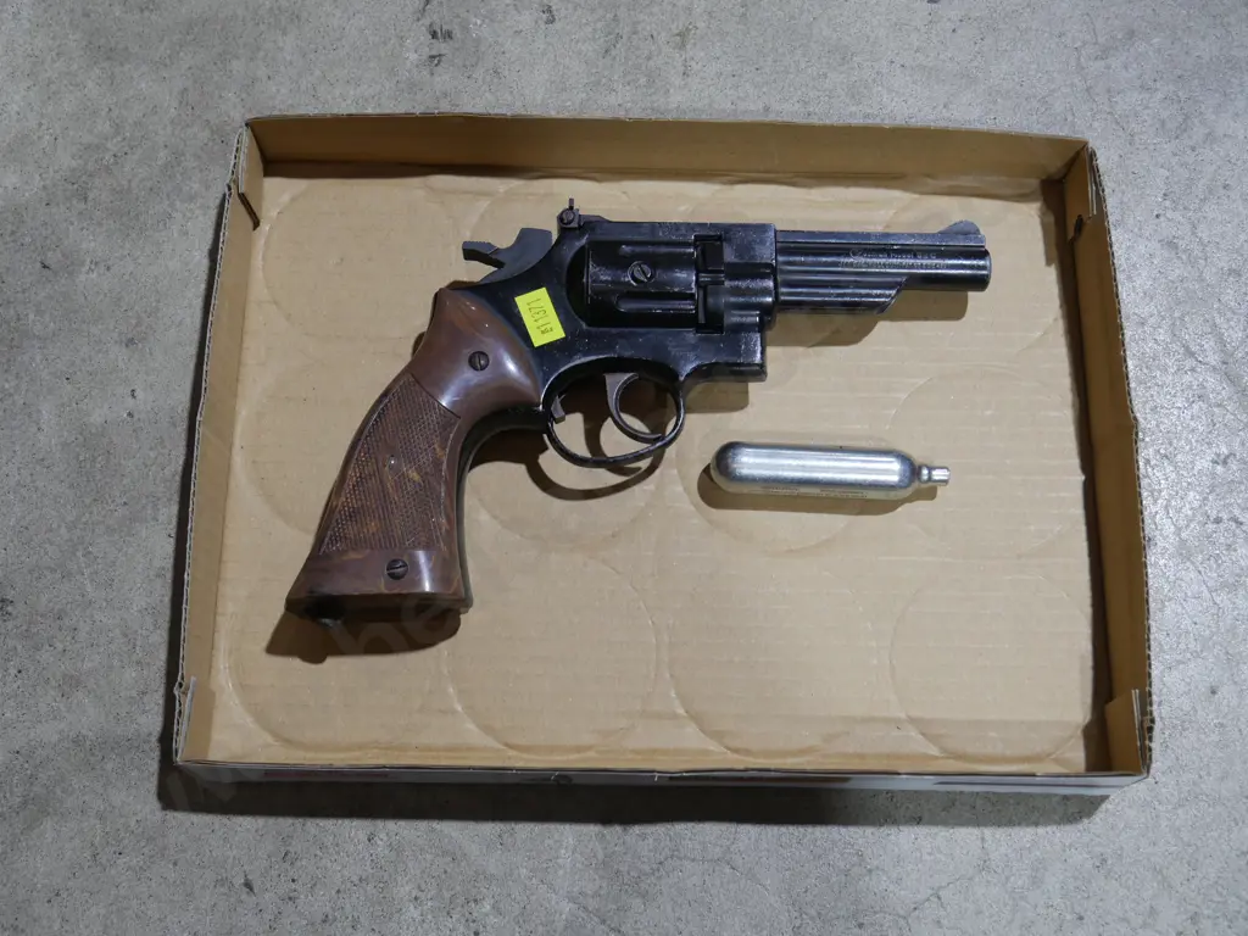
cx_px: 624
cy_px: 468
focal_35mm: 42
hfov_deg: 44.8
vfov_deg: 34.3
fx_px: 1514
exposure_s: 1/60
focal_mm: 21
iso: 320
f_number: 4.6
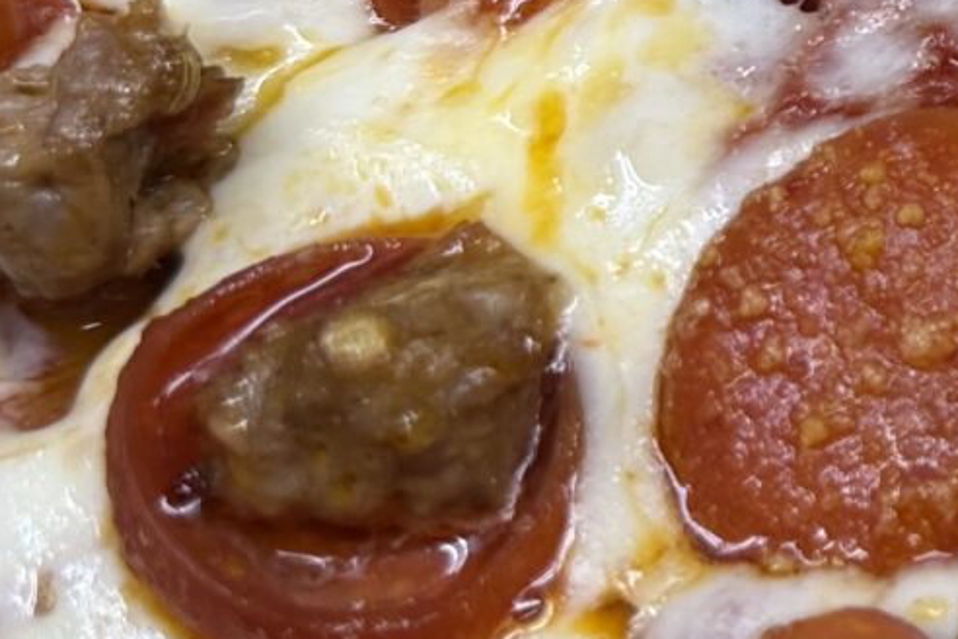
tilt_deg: -56.4
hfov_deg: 13.8
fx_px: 3459
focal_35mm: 130
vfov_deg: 10.3
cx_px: 1789
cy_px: -230
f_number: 1.78
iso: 80
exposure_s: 1/150
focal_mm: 6.76
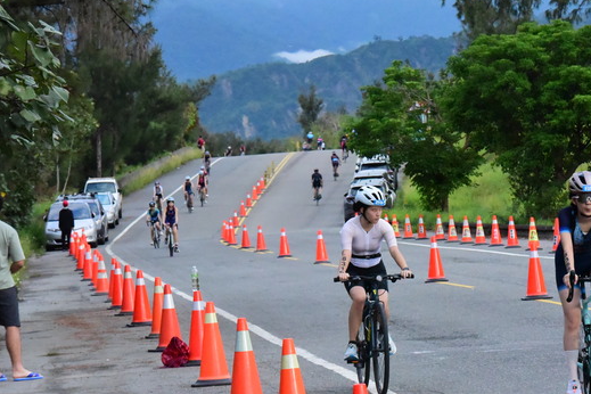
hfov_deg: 10.1
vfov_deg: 6.8
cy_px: 227
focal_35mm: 203
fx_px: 3332
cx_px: 405
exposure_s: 1/2500
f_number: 13
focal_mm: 135
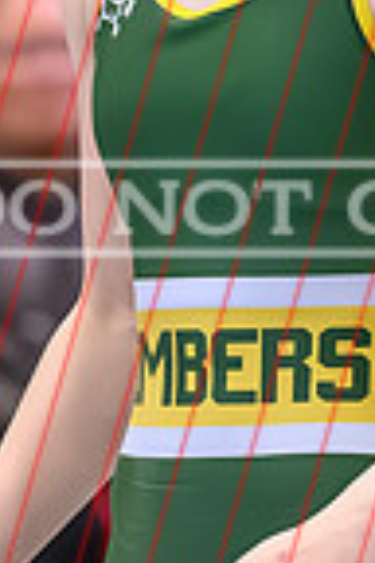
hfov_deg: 2.0
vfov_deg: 3.0
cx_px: 203
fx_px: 10812
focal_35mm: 692
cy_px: 17
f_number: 2.8
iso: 10000
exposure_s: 1/500
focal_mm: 120
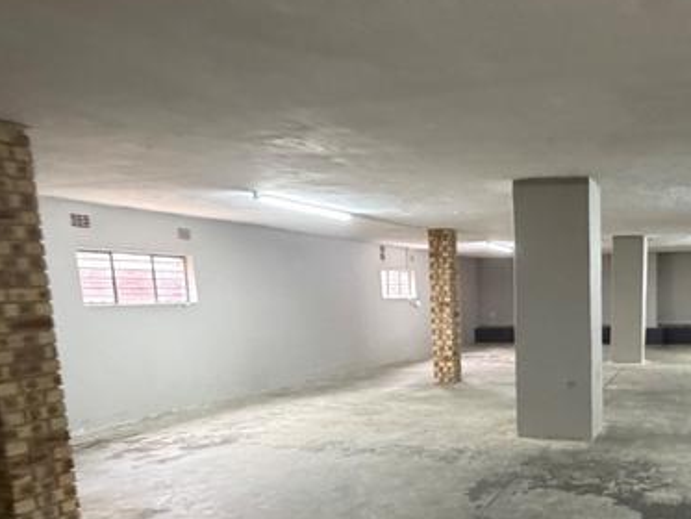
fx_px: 599
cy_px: 382
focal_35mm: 30
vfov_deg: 45.4
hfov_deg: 55.5
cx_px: 558
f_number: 2.2
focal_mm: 2.22
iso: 500
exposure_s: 1/50
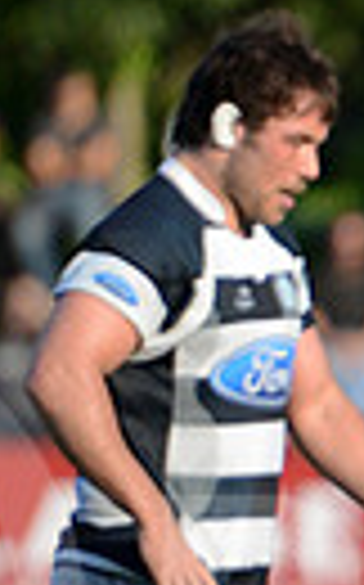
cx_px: 526
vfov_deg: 2.3
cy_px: 628
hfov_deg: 1.4
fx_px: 14508
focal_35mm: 912
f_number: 2.8
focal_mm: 200
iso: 320
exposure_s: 1/1600
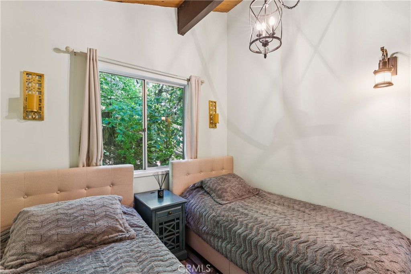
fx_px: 185
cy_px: 137
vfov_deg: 73.0
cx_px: 206
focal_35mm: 16
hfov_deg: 96.0
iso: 100
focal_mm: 16.2
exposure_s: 2
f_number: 13
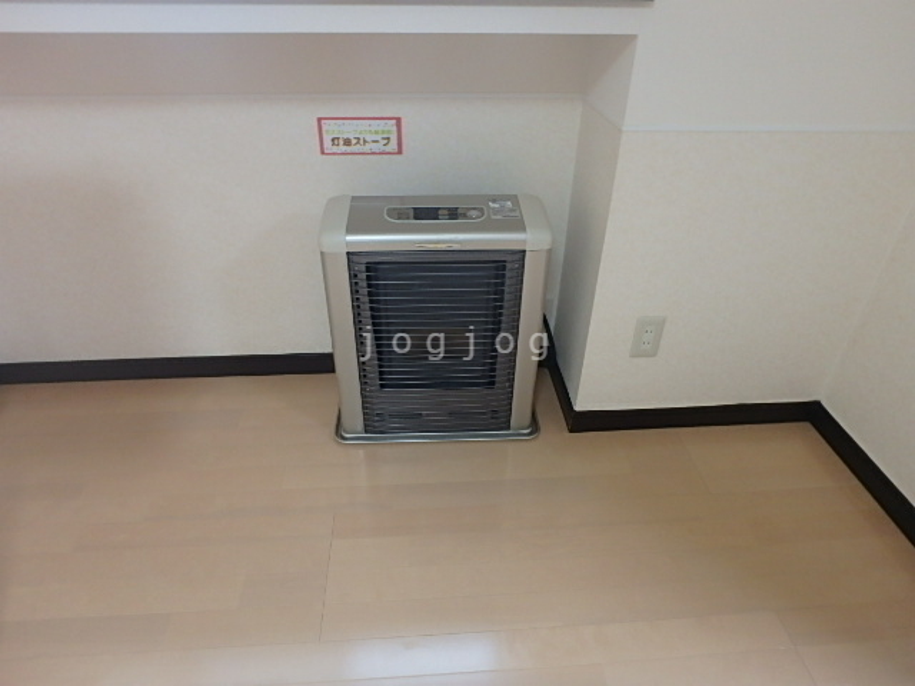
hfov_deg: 79.0
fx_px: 555
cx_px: 458
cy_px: 343
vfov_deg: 63.4
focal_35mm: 21
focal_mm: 3.7
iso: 320
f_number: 3.5
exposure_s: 1/30
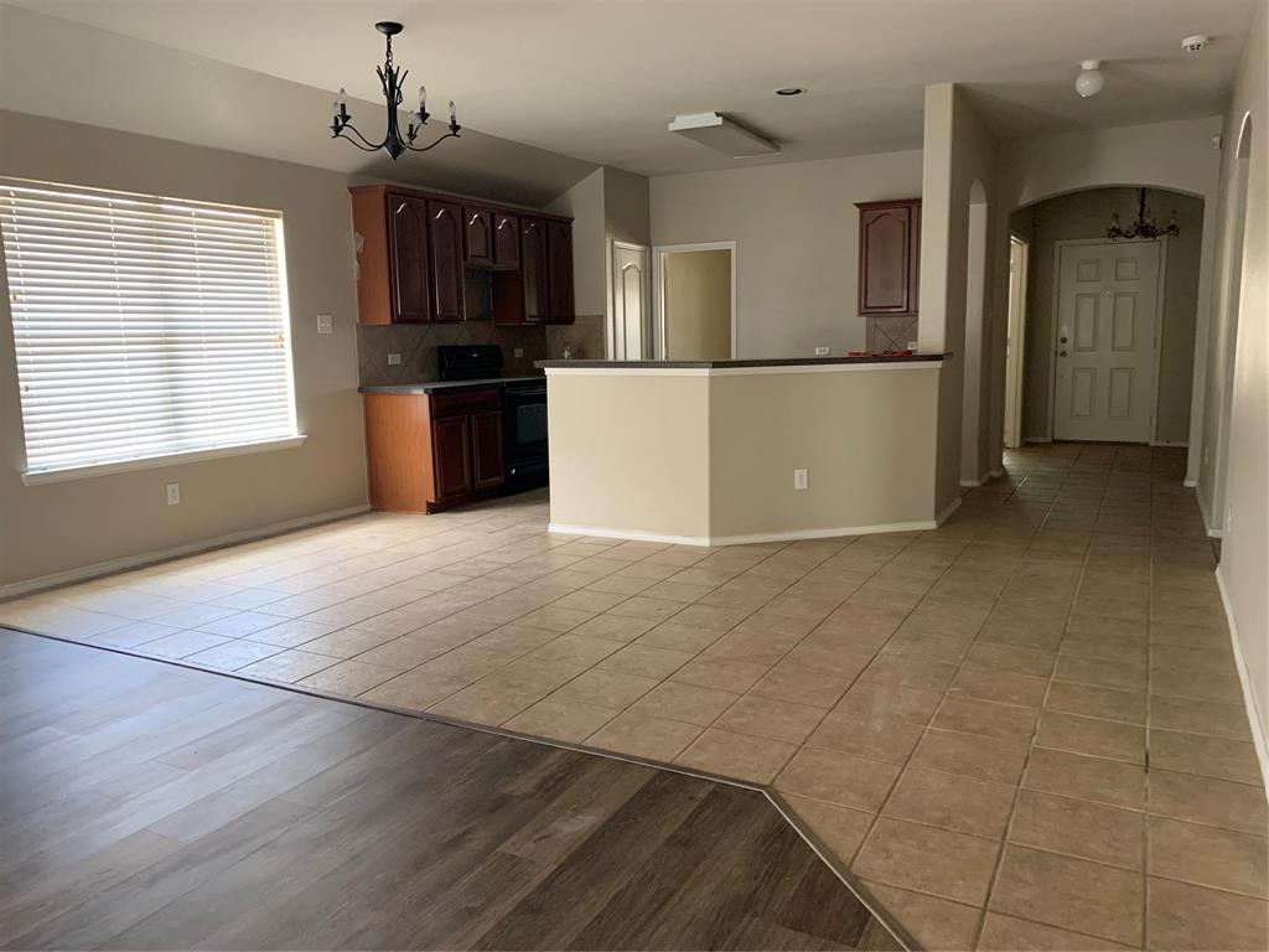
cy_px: 476
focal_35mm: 26
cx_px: 634
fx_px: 953
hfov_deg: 67.3
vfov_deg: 53.1
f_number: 1.8
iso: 400
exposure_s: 1/58
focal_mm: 4.25
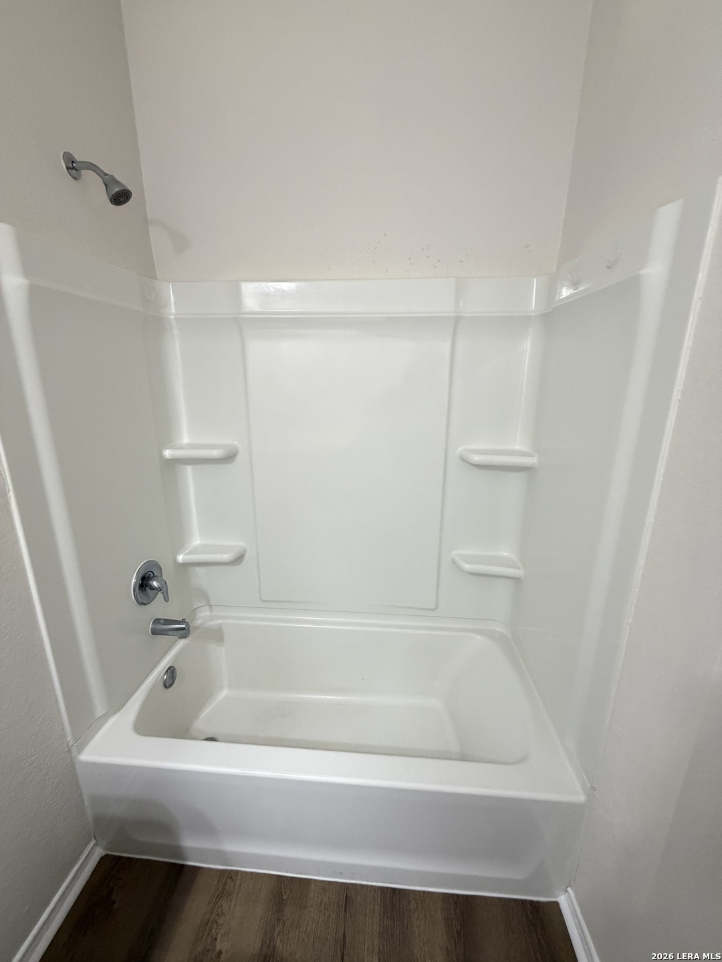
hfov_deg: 85.7
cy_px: 481
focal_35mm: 14
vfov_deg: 102.1
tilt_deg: -14.7
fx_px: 389
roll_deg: -1.0
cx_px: 361
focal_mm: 2.22
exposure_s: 1/60
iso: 320
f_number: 2.2
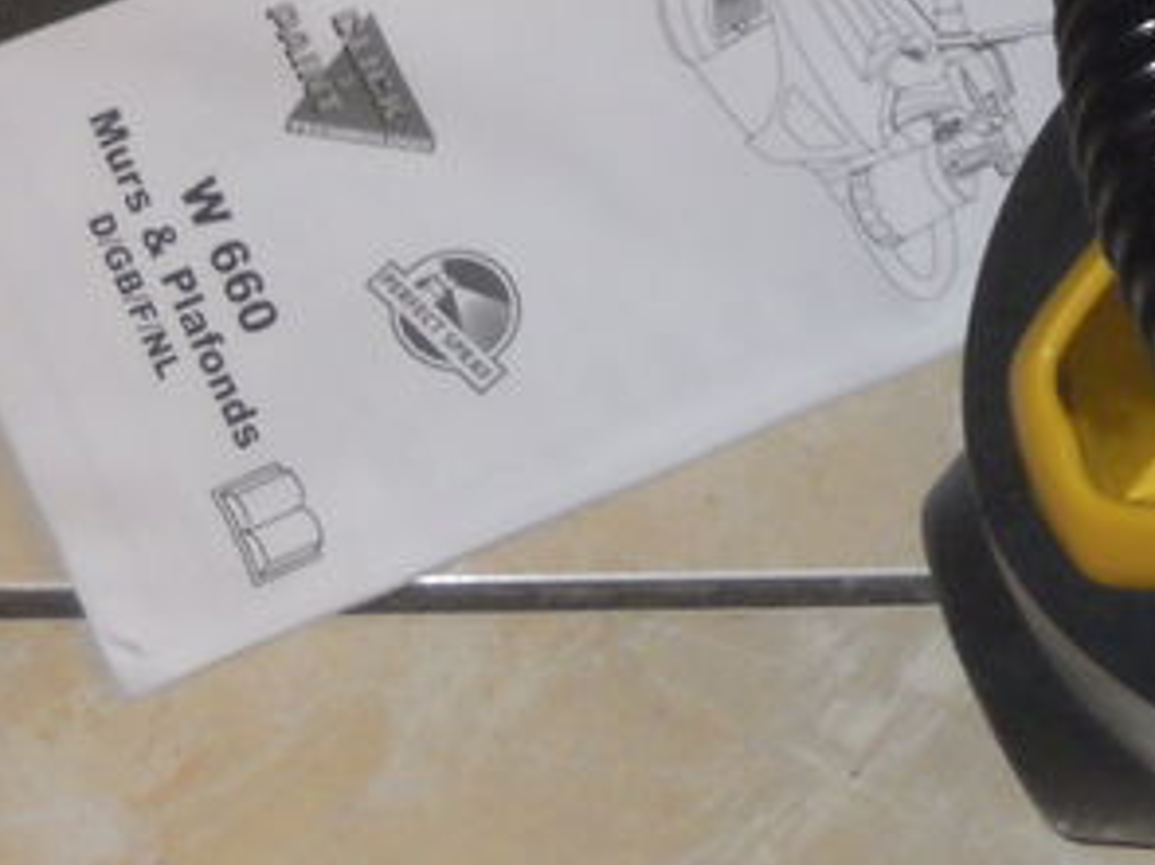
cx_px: 1449
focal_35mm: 183
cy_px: -360
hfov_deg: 10.6
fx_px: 6104
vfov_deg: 8.0
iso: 400
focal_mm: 9.6
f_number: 3.7
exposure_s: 1/40
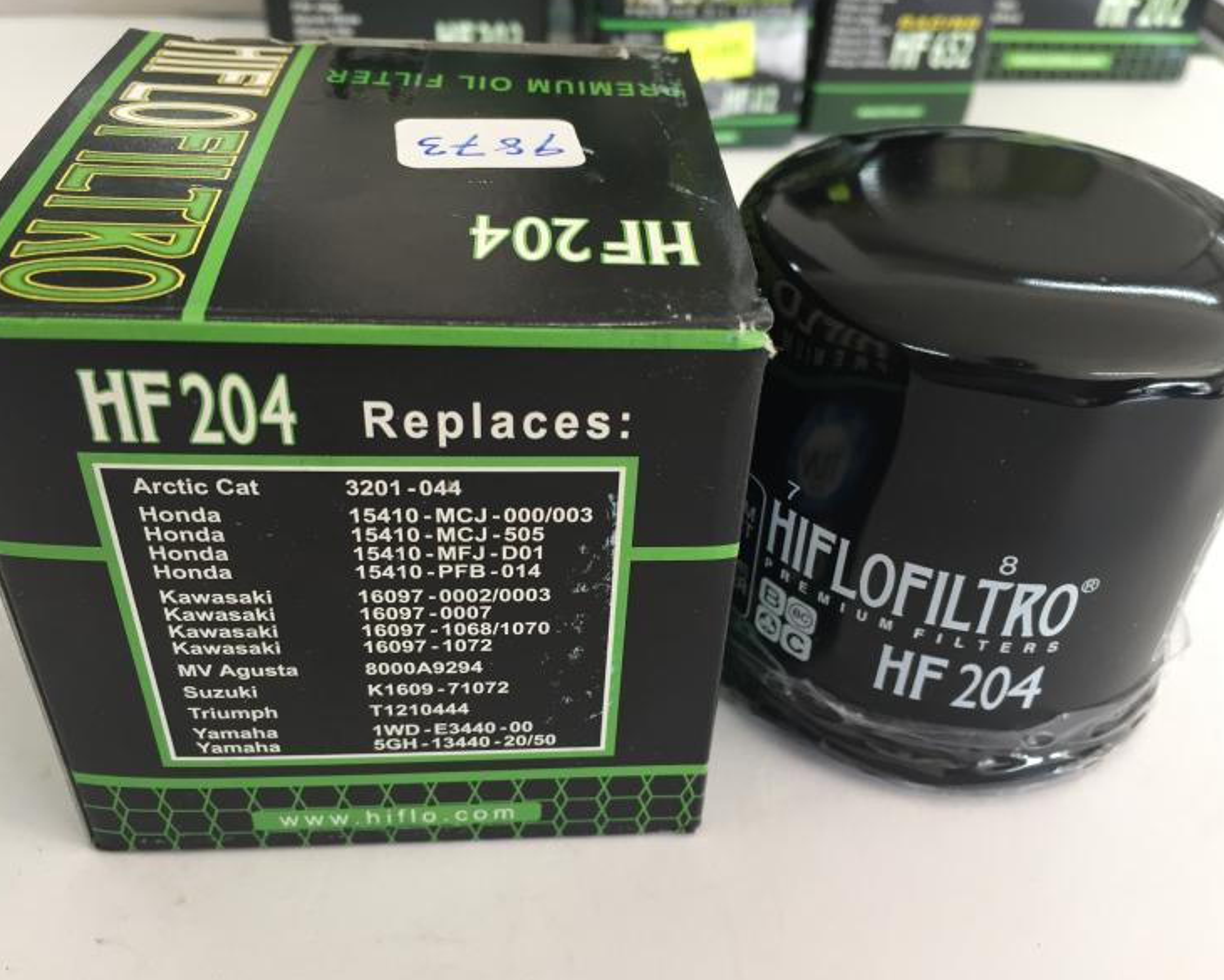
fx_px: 1123
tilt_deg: -37.8
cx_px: 600
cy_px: 493
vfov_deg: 47.1
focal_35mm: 31
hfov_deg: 57.2
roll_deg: -5.7
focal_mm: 4.15
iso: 32
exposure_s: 1/30
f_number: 2.2
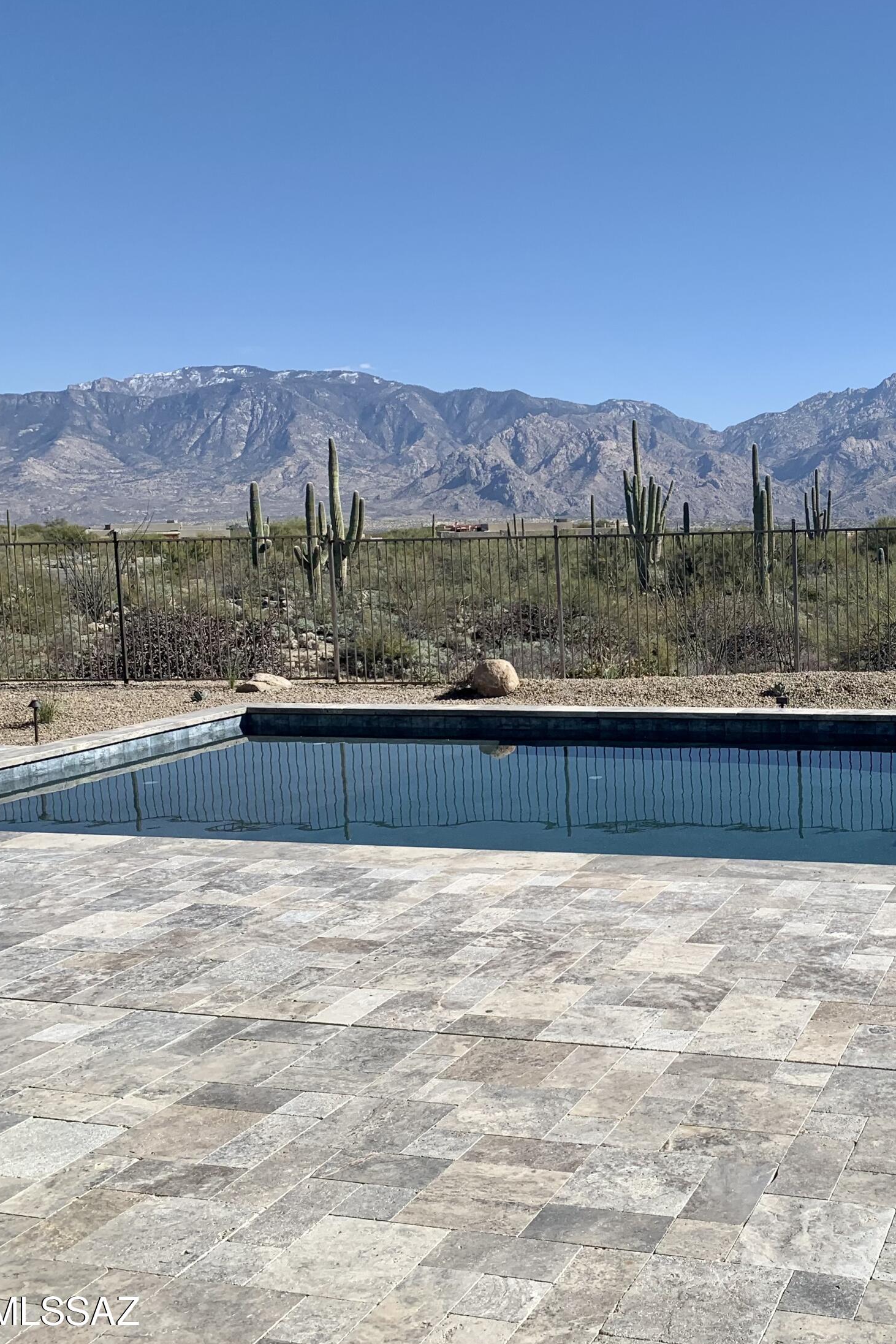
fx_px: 1381
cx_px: 778
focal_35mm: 37
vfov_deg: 51.9
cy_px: 685
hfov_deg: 34.3
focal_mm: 4.25
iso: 25
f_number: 1.8
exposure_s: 1/3650
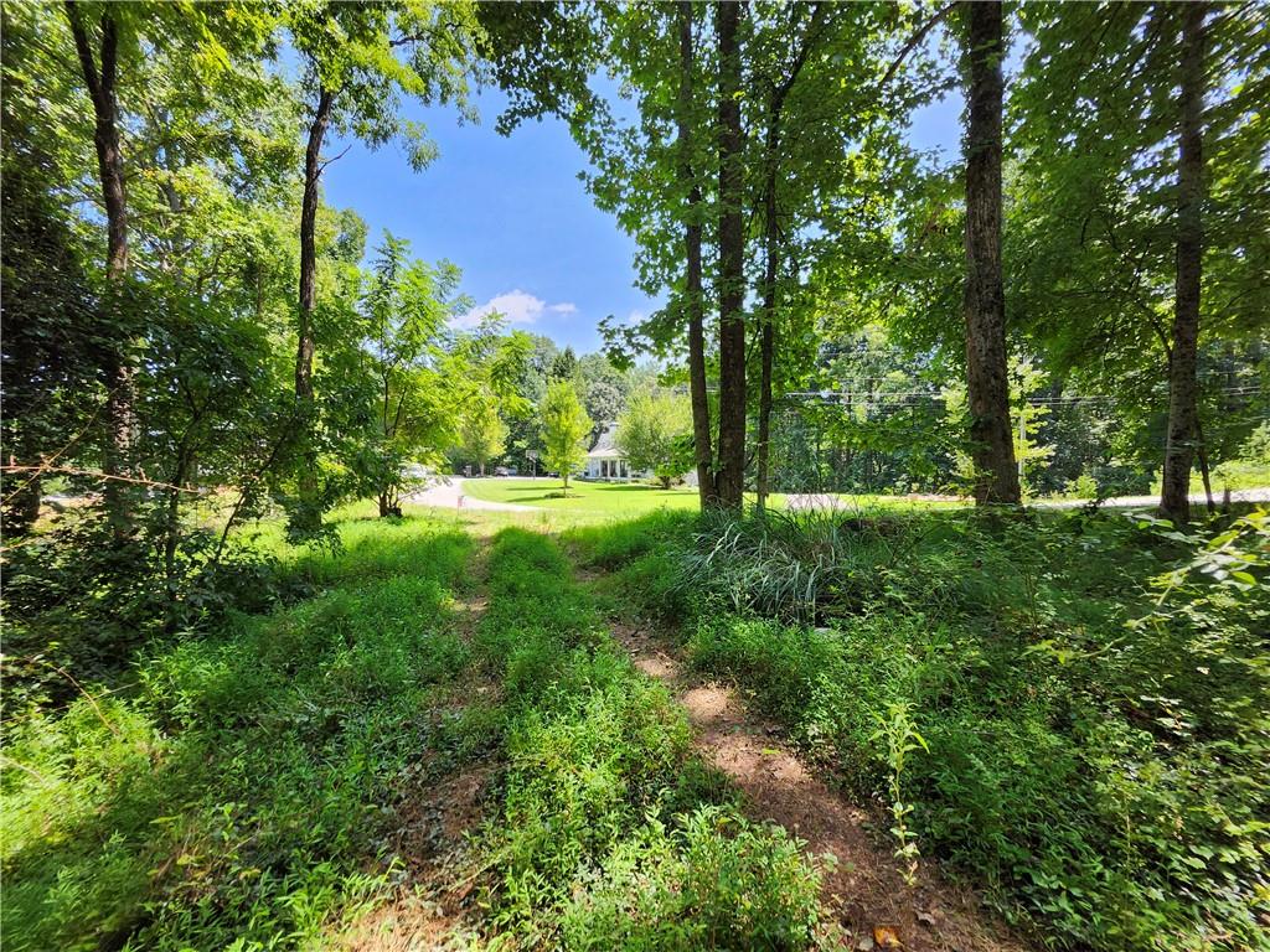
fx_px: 477
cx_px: 635
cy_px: 476
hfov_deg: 106.2
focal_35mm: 13
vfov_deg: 89.9
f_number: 2.2
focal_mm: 1.74
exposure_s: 1/294
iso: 40
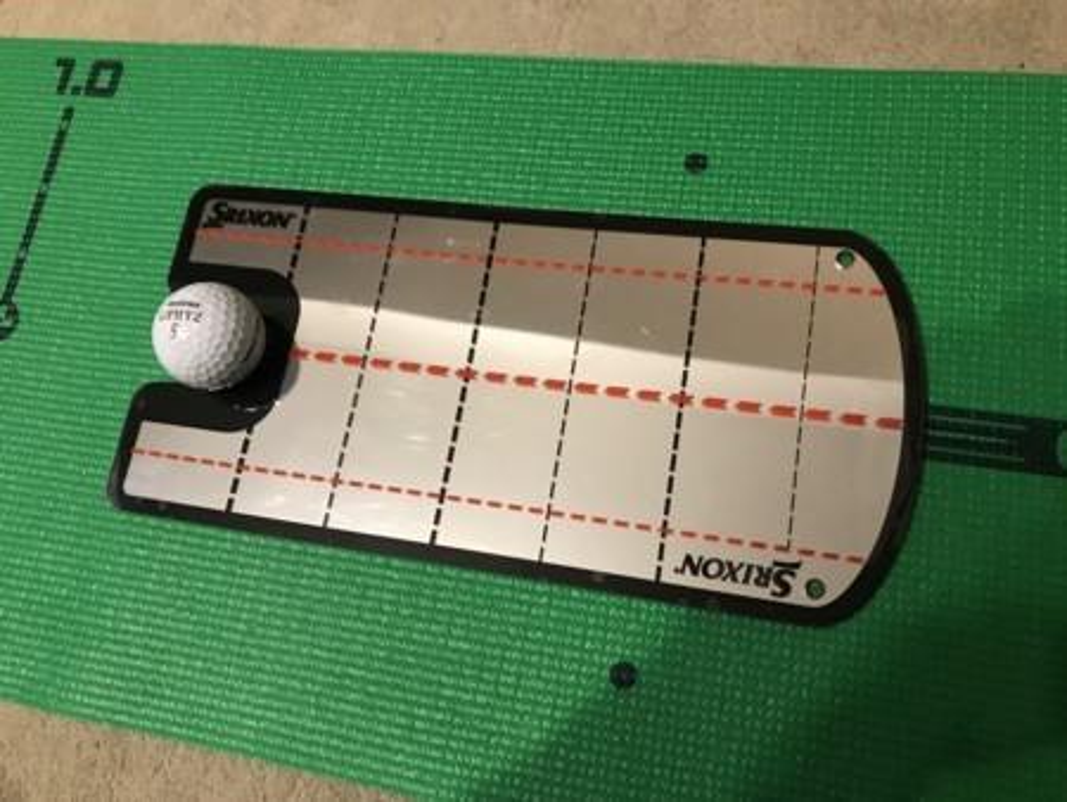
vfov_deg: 49.8
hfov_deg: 63.4
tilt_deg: -71.8
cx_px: 534
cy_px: 401
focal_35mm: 28
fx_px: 864
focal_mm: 3.99
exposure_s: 1/17
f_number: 1.8
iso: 100
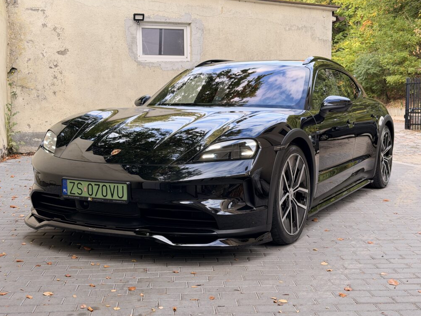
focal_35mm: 49
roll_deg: +0.1
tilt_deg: -5.1
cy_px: 158
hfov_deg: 38.9
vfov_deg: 29.7
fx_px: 596
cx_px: 212
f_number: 1.78
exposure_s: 1/392
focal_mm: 6.76
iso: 64
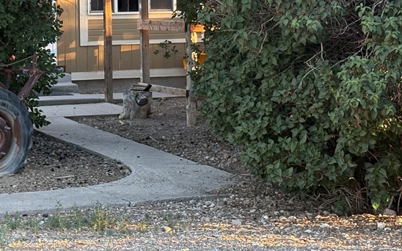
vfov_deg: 12.5
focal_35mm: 103
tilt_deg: +1.6
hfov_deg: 20.1
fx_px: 1128
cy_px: -25
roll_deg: -1.8
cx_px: 109
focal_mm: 5.96
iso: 100
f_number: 1.6
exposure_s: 1/173
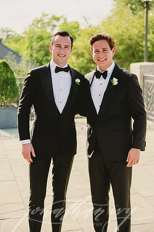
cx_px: 77
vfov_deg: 28.9
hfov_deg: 19.4
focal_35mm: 70
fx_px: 450
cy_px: 116
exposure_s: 1/3200
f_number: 2.8
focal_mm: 70
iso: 200
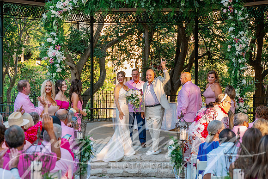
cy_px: 93
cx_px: 130
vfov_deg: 18.2
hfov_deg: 27.0
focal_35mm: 75
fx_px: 559
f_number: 3.5
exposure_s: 1/250
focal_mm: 61
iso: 320
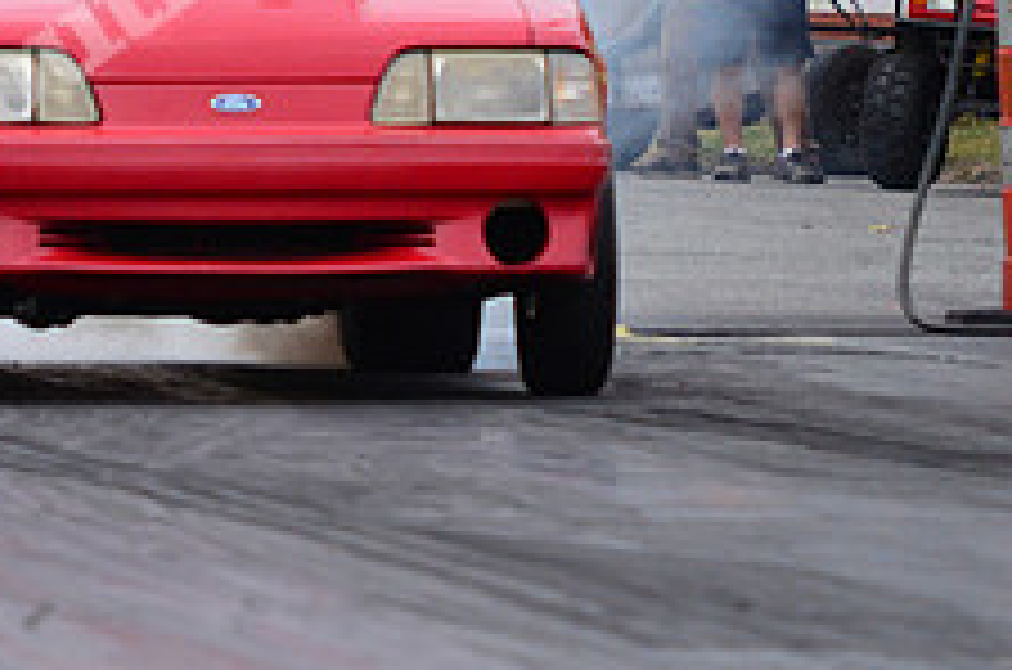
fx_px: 21684
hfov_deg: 2.7
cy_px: -85
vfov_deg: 1.8
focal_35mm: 773
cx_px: 301
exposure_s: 1/2500
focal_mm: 200
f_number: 6.3
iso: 1000
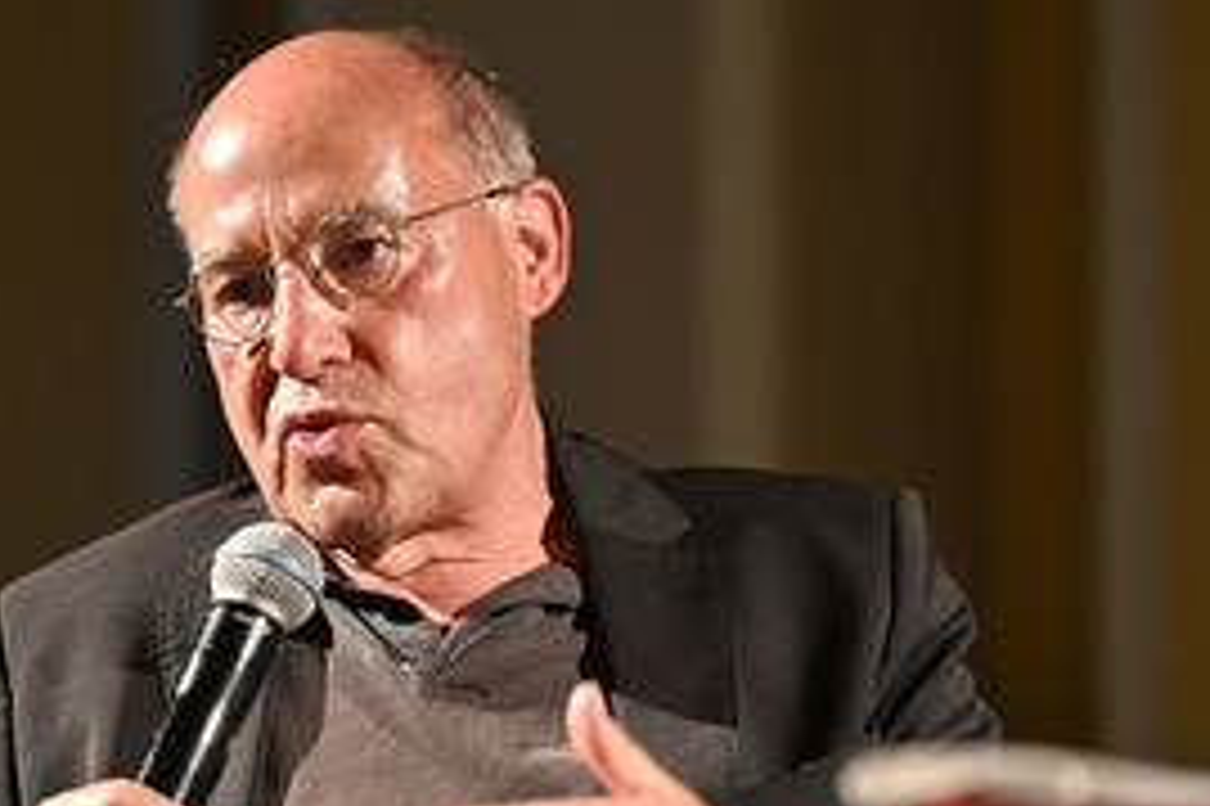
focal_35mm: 243
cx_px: 403
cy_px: 599
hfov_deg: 8.5
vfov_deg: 5.6
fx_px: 8162
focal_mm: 145
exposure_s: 1/125
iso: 3200
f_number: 2.8
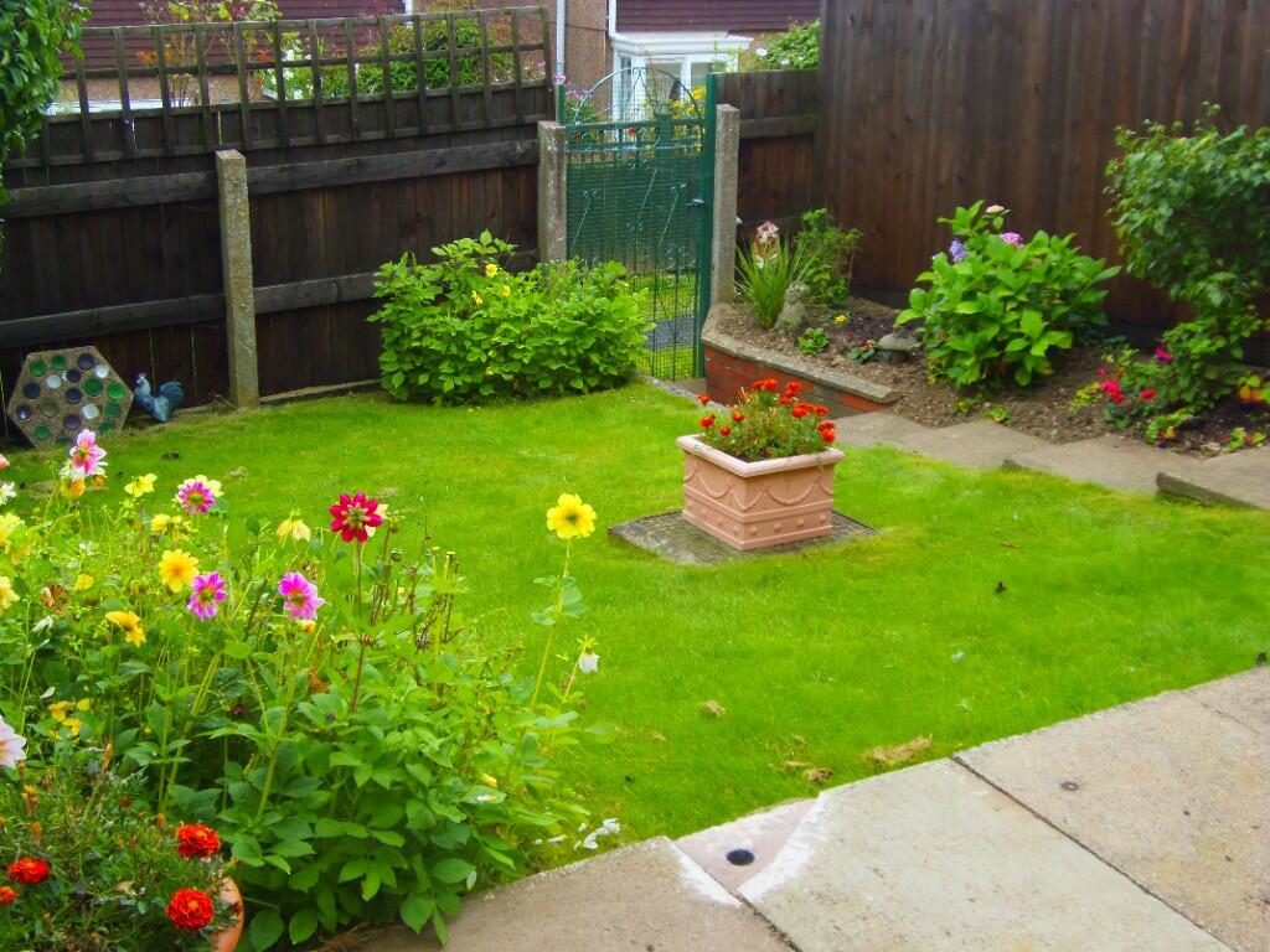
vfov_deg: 34.3
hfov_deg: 44.8
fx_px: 1541
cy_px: 476
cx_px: 635
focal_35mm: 42
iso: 64
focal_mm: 7.8
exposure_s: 1/160
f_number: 3.6
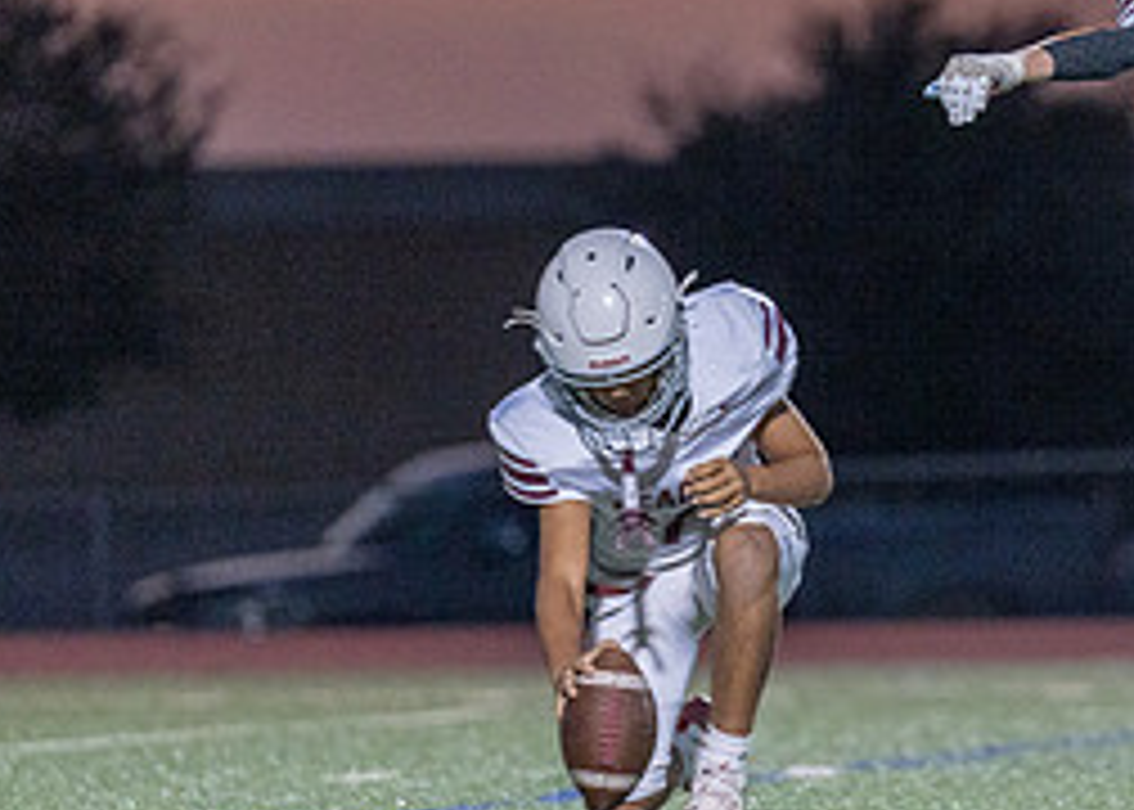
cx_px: 1032
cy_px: 309
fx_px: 16039
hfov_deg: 4.0
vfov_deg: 2.9
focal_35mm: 498
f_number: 2.8
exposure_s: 1/1000
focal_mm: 200
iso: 1250
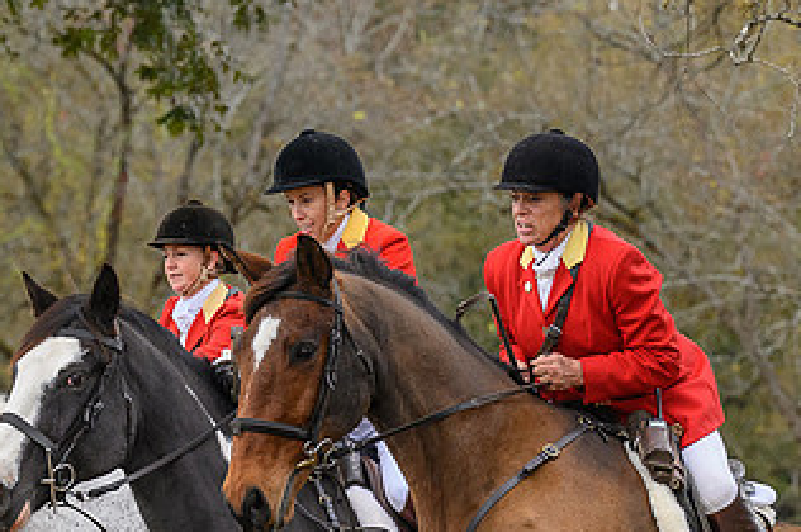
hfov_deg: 6.9
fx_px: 6668
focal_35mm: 300
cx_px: 454
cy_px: 835
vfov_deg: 4.5
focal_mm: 79
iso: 640
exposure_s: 1/800
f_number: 3.2
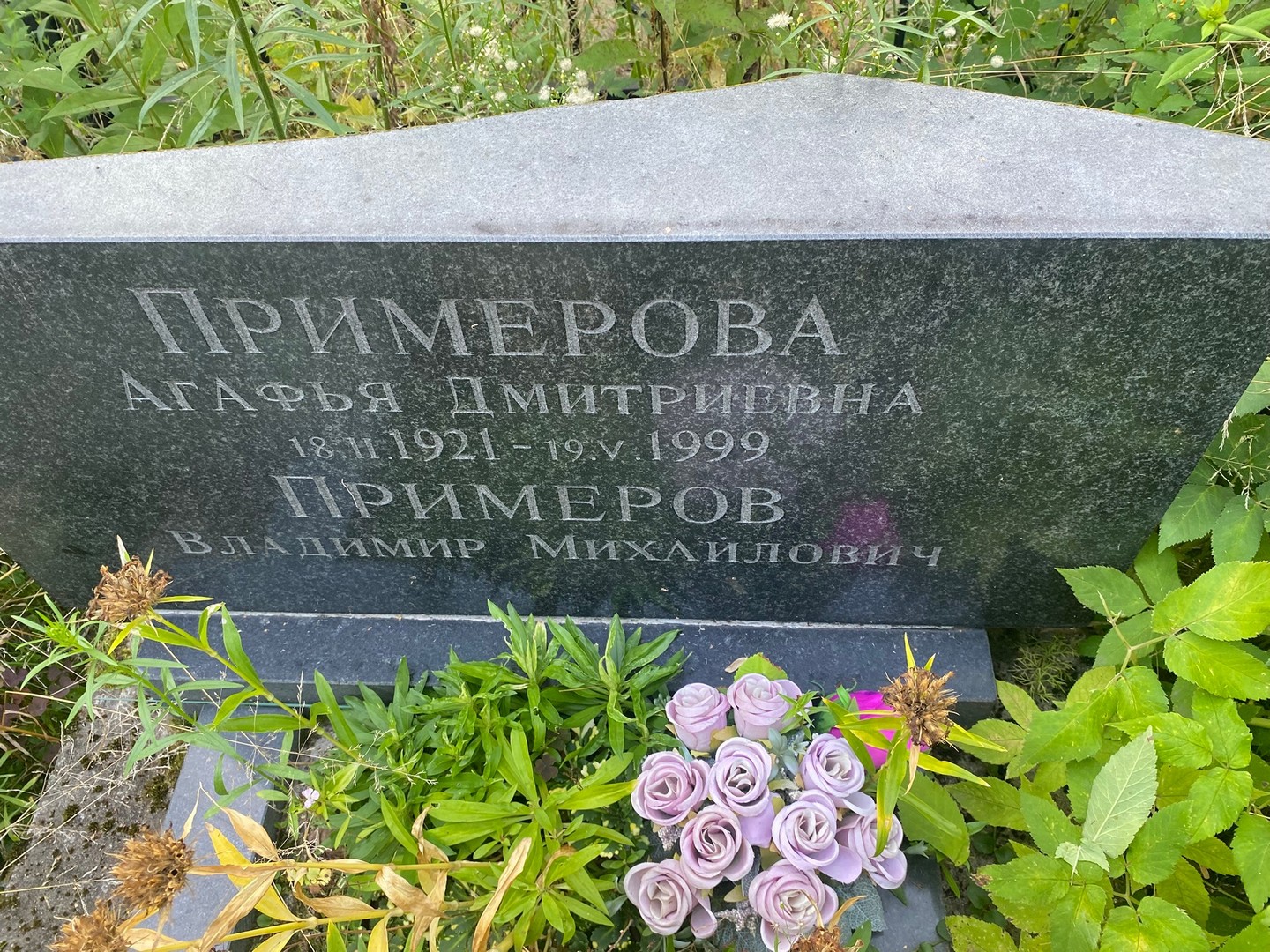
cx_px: 635
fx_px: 954
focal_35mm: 26
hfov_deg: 67.3
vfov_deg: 53.1
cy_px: 476
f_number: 1.8
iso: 100
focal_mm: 4.25
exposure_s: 1/121
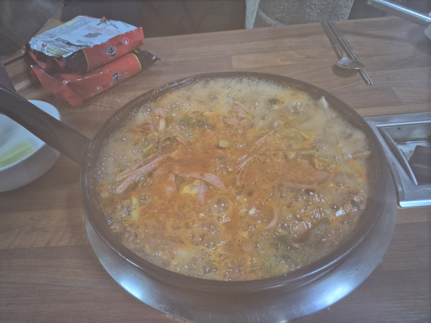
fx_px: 286
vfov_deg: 58.9
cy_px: 162
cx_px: 216
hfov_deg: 73.9
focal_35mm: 23
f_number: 1.8
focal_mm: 5.4
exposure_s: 1/120
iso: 400
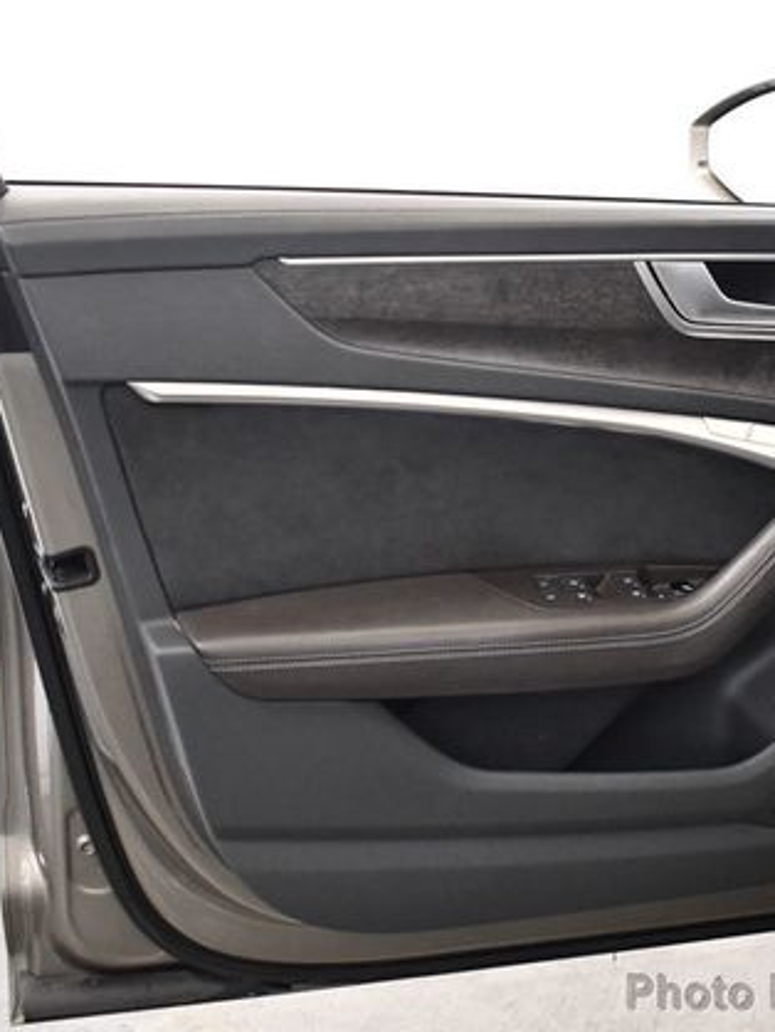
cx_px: 597
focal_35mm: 53
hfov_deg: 27.1
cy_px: 514
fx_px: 1581
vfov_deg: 36.2
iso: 2200
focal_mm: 18
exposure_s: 1/125
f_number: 3.5
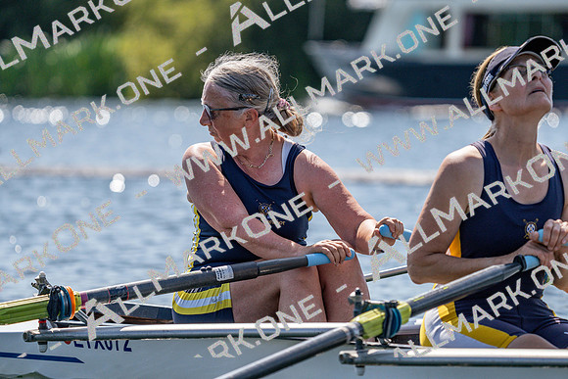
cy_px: 190
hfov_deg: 6.3
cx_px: 284
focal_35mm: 329
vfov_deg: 4.2
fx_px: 5192
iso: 320
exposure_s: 1/2000
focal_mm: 329
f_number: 6.3
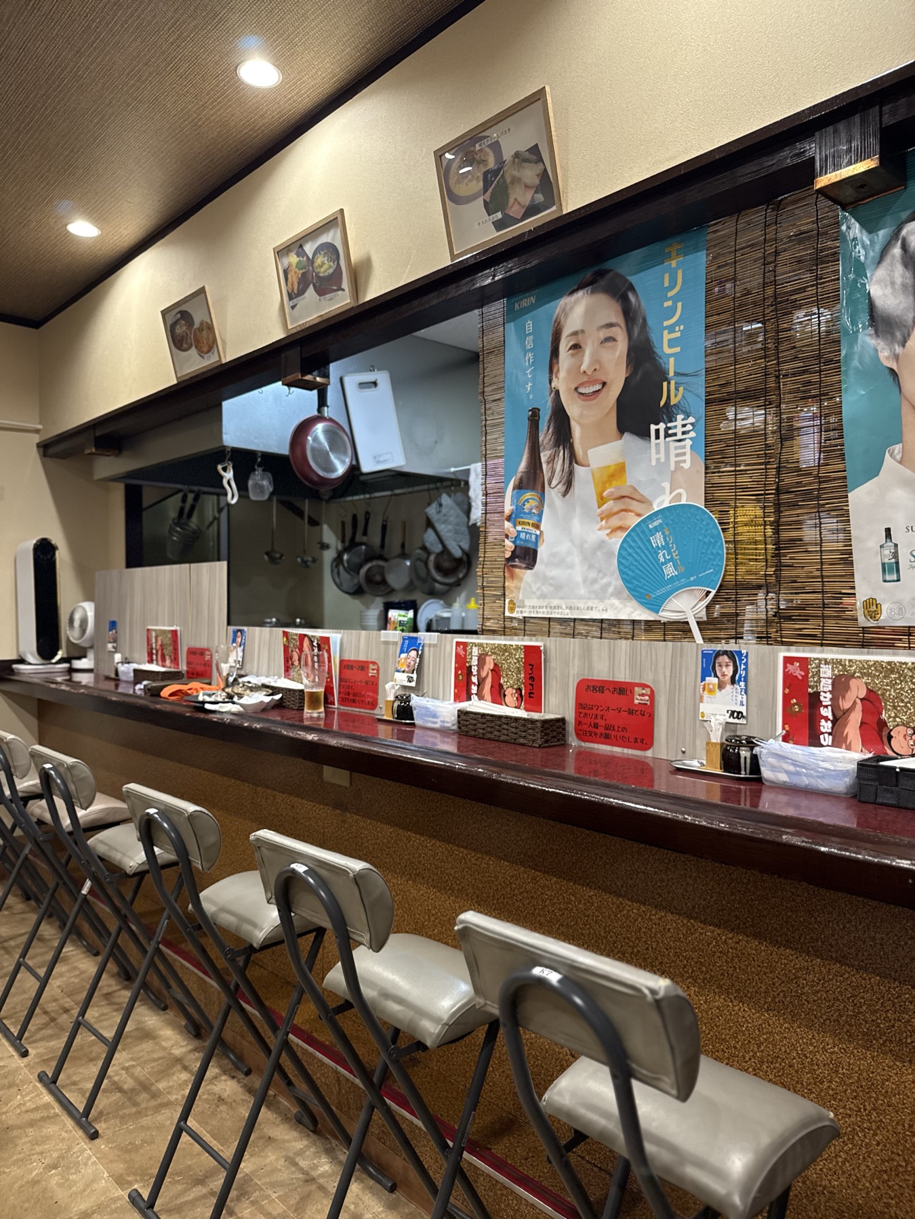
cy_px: 610
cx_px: 458
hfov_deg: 56.8
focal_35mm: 24
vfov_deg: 71.6
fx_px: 846
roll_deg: -0.5
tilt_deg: -0.3
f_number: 1.78
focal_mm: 6.76
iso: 320
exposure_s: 1/60
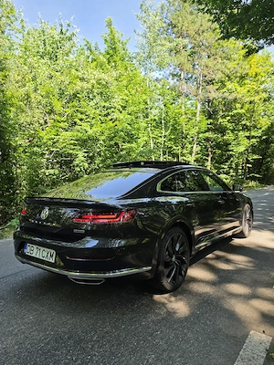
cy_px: 182
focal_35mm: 23
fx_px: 243
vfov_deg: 73.9
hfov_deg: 58.9
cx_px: 137
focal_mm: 6.5
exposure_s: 1/232
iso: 10
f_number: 1.4
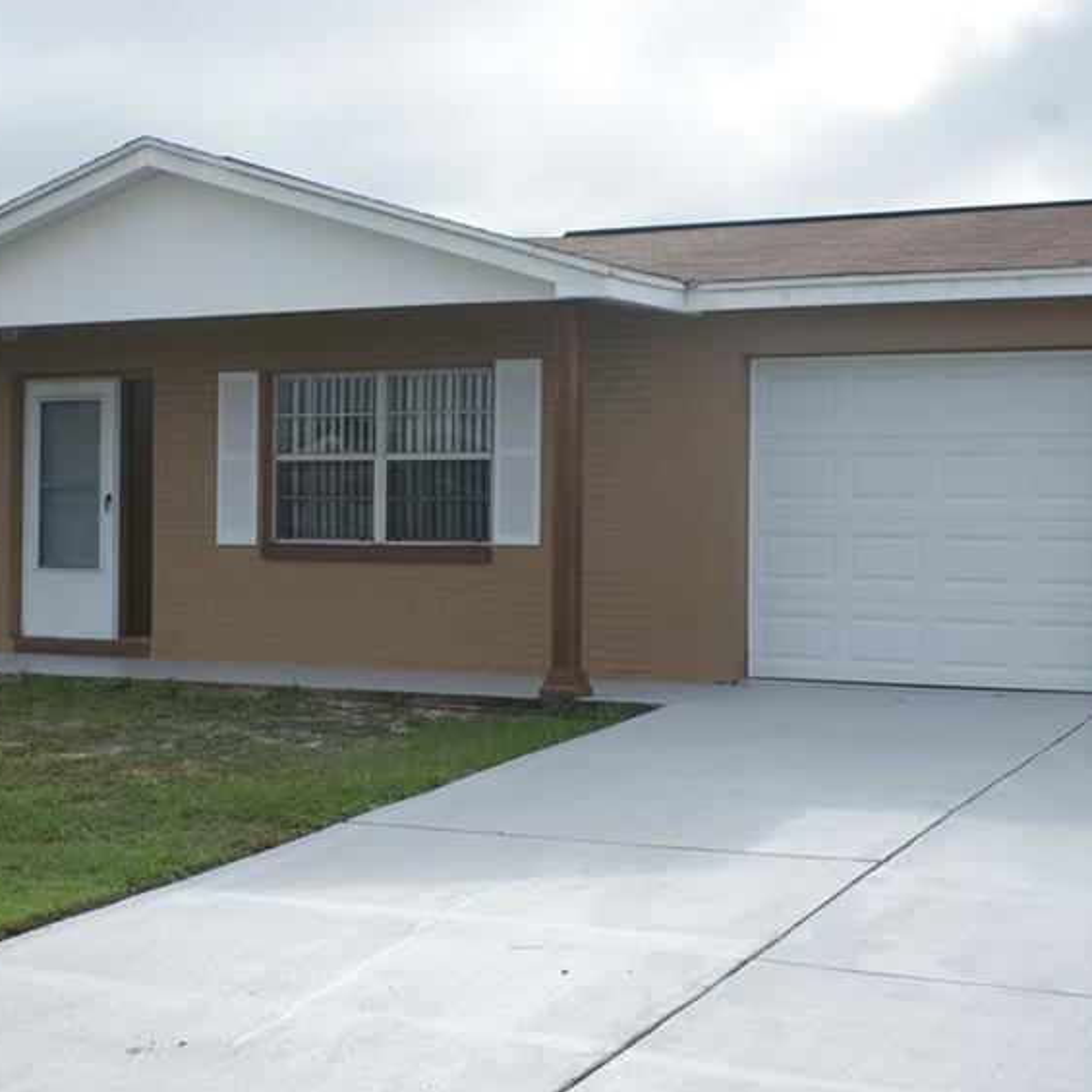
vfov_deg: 28.6
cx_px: 435
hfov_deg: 28.5
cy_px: 515
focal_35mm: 60
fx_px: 2141
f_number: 9
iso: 100
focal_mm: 26
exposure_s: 1/160
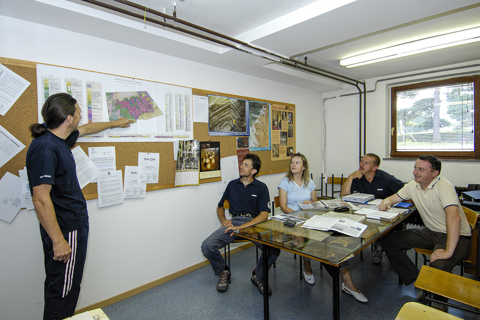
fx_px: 240
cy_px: 160
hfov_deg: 90.0
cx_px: 240
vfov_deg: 67.4
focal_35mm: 18
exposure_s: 1/60
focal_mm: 12
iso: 400
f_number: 4
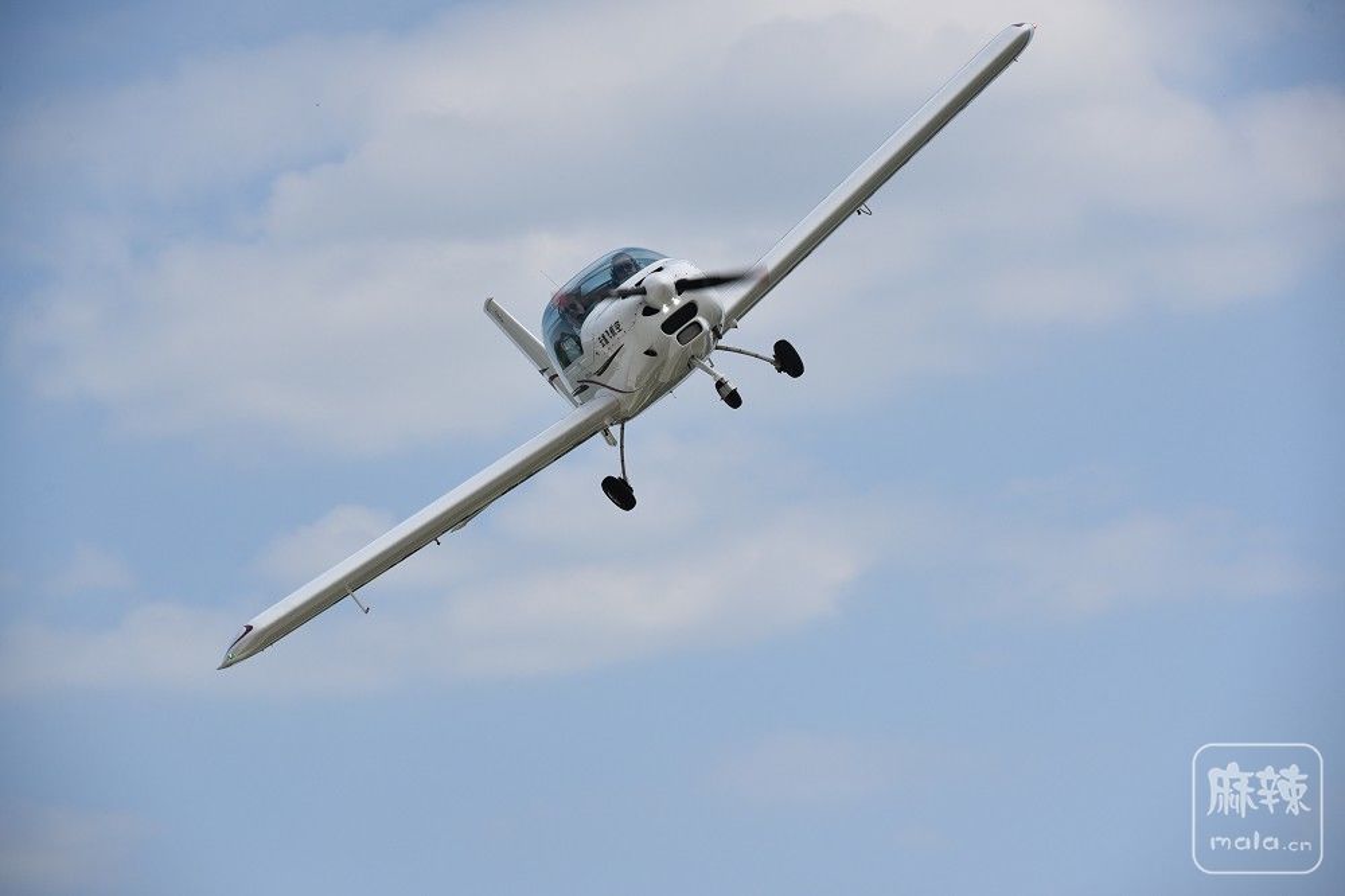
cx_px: 672
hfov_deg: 10.3
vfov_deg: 6.9
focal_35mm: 200
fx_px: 7469
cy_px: 448
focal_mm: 200
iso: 400
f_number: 9
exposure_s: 1/1250
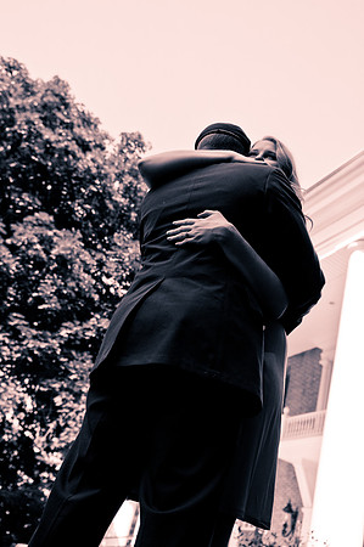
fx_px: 547
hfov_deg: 36.8
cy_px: 274
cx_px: 182
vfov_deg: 53.2
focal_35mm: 36
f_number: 2.8
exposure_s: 1/800
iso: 200
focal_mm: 24
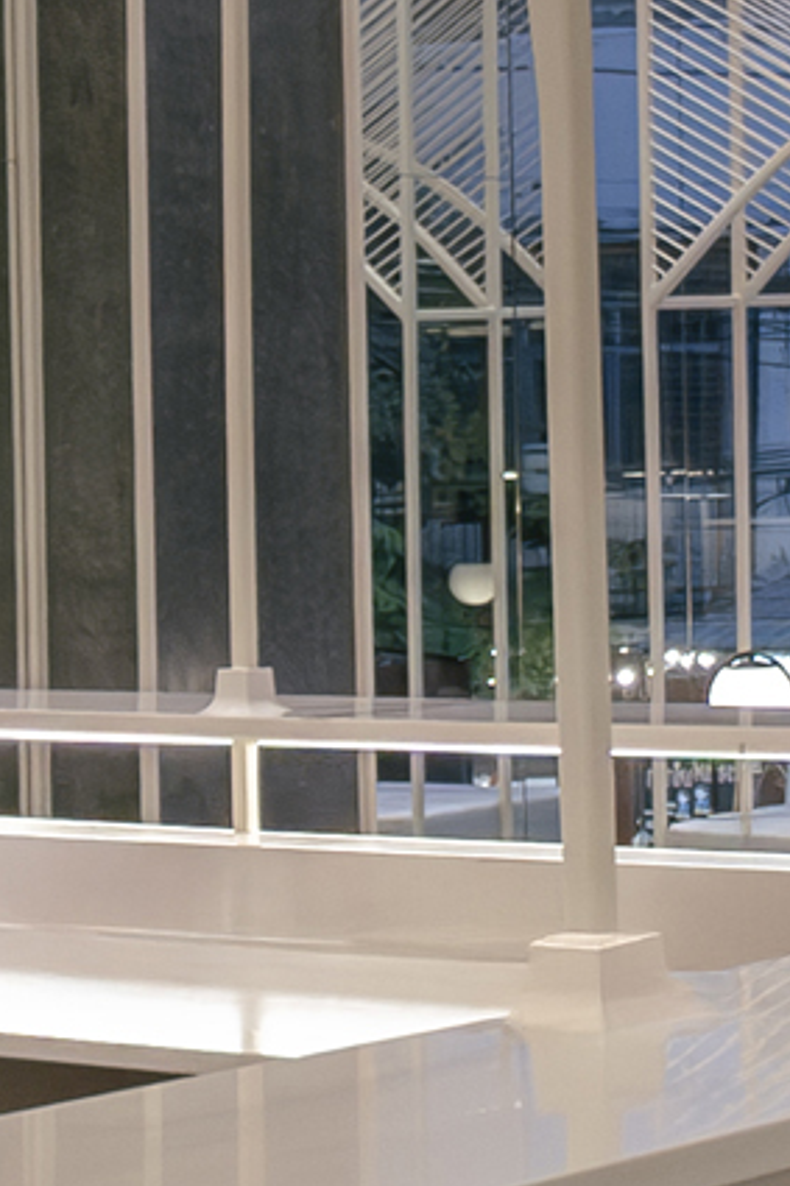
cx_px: 1192
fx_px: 3722
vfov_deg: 18.0
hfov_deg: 11.6
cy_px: 321
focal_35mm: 113
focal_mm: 10.5
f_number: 4
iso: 1250
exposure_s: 1/125
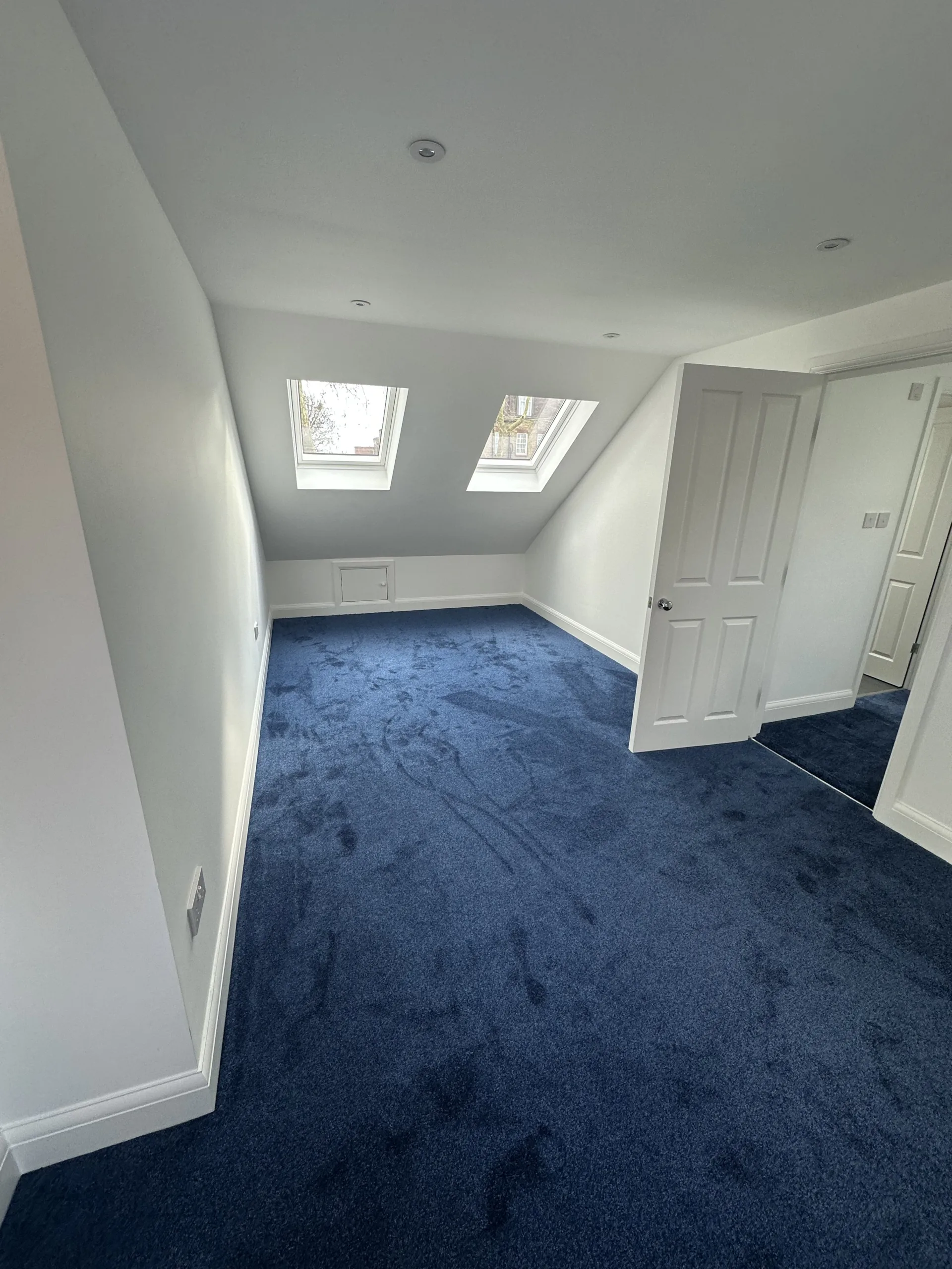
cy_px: 634
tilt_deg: -17.8
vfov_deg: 102.1
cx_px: 476
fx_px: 513
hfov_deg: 85.7
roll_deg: -0.4
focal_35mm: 14
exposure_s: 1/99
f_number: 2.2
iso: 64
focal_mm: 2.22
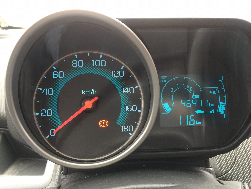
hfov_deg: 61.7
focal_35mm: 29
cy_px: 94
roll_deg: -0.6
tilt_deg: -19.0
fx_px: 210
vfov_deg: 48.2
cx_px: 126
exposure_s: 1/33
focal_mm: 4.15
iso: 64
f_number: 2.2
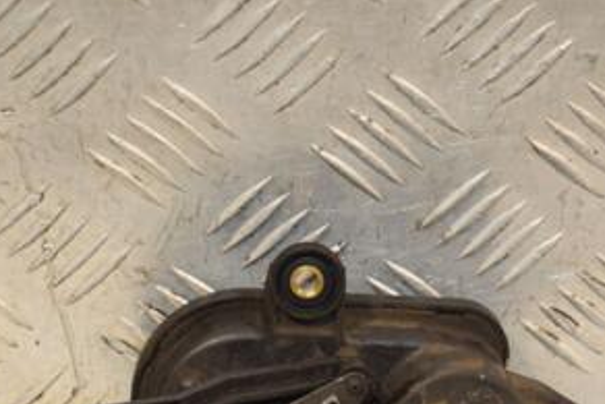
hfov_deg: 10.7
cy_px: 408
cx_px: 431
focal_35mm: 191
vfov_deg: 7.2
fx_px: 3211
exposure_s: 1/200
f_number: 6.3
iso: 800
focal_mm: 62
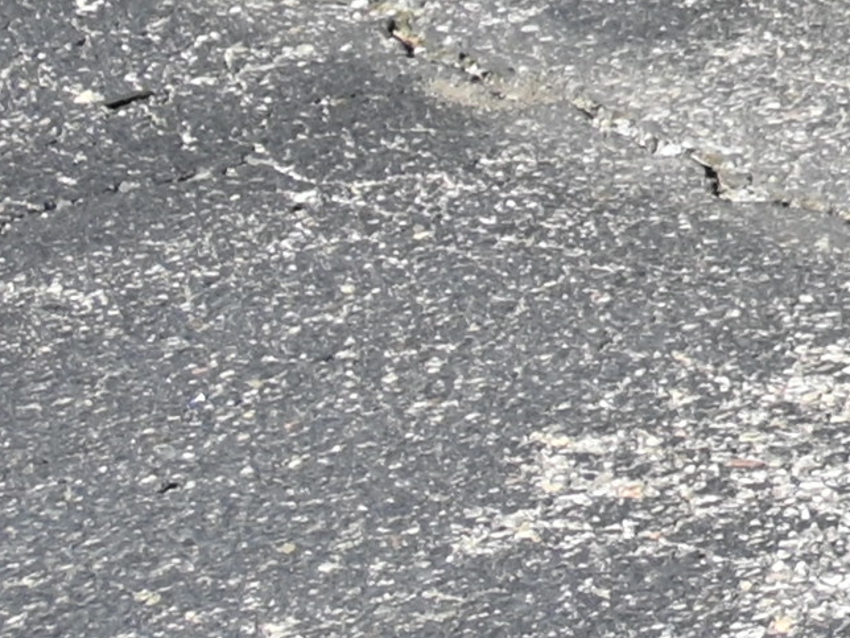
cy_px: -1203
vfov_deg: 3.8
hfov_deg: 4.7
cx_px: 3595
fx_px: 9337
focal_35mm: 380
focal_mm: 30.5
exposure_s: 1/320
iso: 100
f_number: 6.3
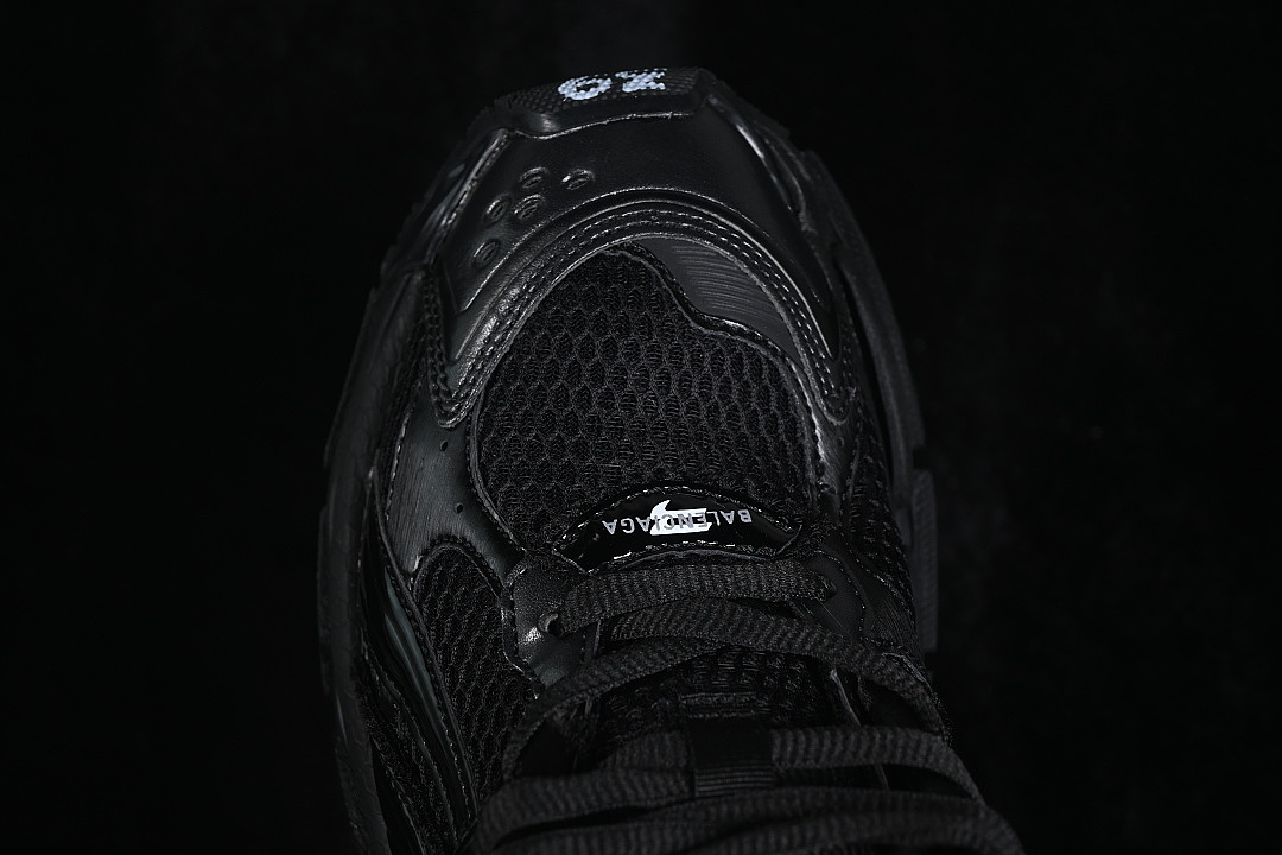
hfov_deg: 27.0
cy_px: 428
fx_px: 2671
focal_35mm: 75
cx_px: 641
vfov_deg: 18.2
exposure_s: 1/60
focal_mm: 50
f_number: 6.3
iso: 160
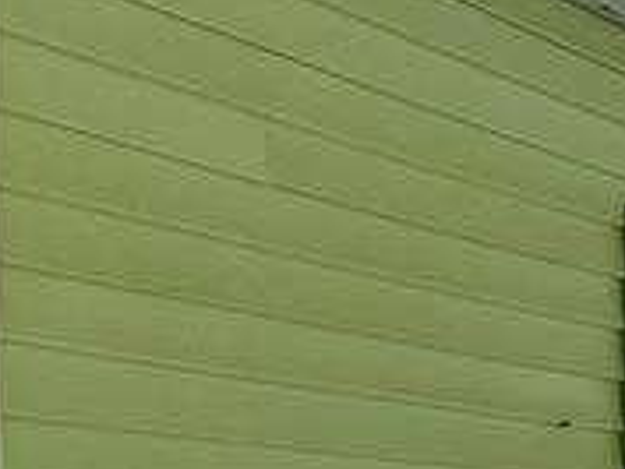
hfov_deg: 14.2
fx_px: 2511
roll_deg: +0.6
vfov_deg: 10.1
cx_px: 378
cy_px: 832
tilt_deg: -4.8
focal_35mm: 139
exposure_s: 1/1292
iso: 100
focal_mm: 6.76
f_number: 1.78
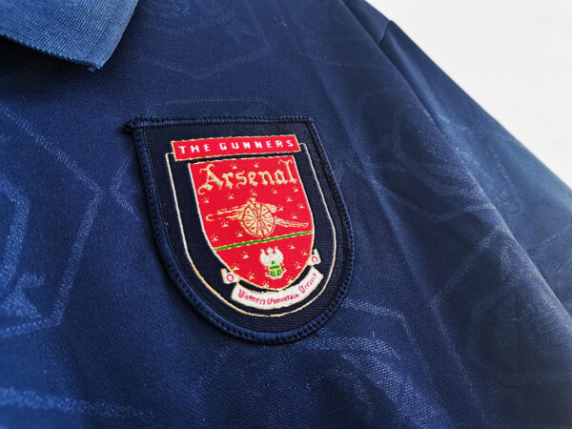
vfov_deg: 53.1
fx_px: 430
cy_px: 214
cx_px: 286
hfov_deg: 67.3
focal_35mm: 26
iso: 200
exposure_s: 1/50
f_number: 1.8
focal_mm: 5.58
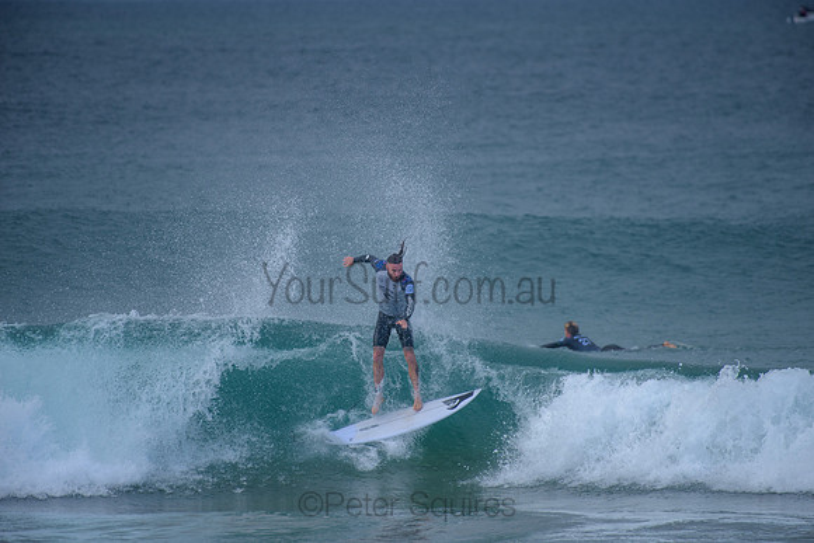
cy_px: 272
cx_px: 407
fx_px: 11470
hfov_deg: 4.1
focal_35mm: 507
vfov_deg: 2.7
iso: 180
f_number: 5.6
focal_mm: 500
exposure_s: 1/800
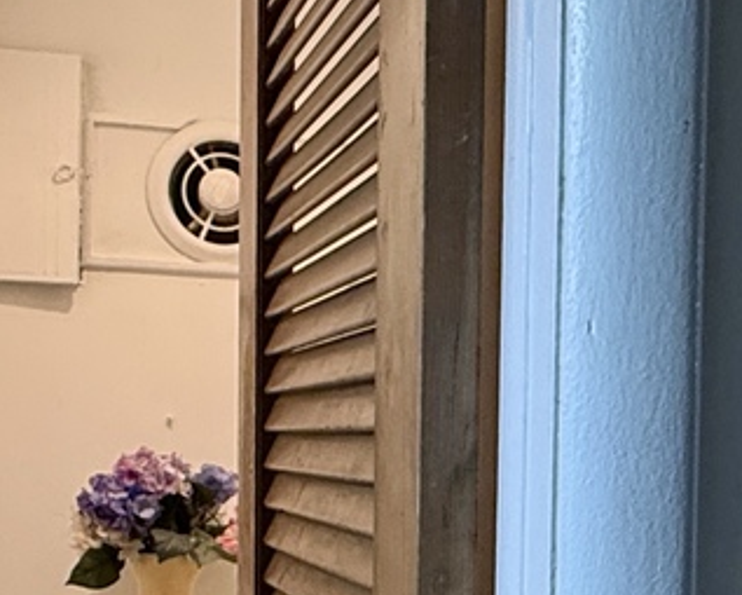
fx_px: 1362
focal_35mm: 62
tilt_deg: -2.9
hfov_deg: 29.2
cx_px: 669
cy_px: 522
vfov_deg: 24.0
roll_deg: -4.4
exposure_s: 1/60
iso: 200
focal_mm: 2.22
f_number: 2.2
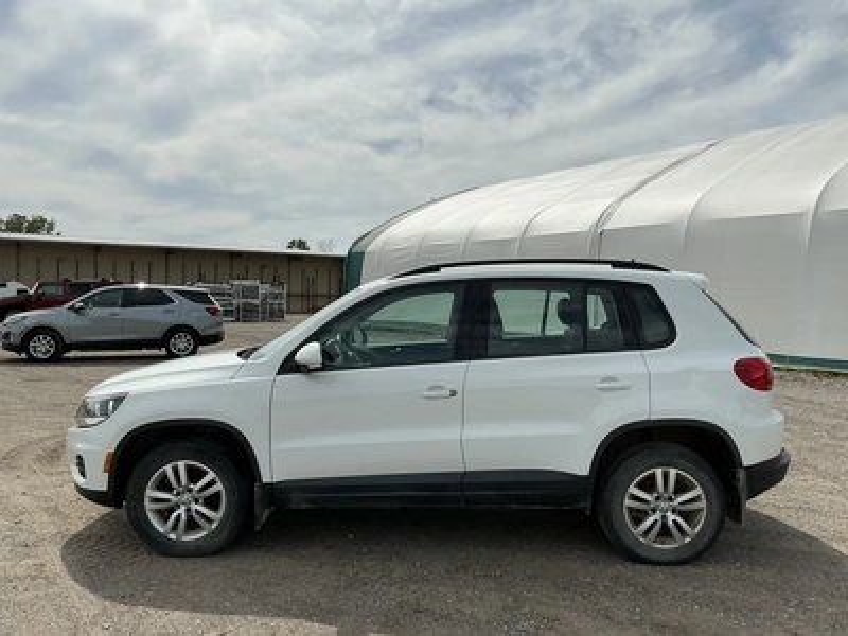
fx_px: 686
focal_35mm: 28
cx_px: 424
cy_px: 318
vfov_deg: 49.7
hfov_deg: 63.4
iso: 25
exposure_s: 1/4065
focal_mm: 3
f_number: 1.8
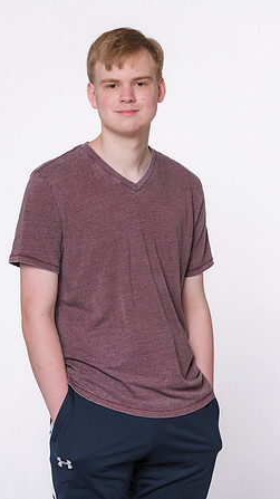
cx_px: 128
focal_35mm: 174
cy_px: 249
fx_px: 2300
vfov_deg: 12.4
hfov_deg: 7.0
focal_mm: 165
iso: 400
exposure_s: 1/400
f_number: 7.1
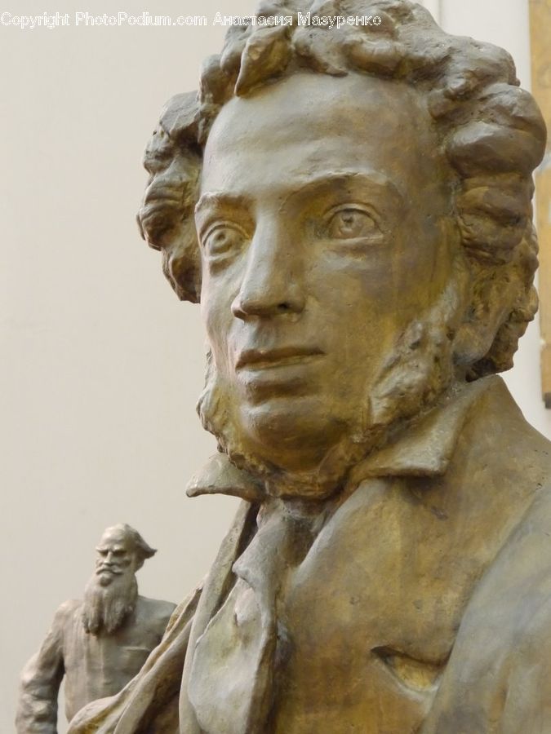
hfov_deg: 17.0
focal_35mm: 87
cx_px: 276
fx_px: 1846
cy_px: 367
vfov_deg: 22.5
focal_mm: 31
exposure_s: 1/13
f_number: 5
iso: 1600
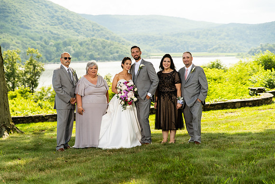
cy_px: 92
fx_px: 535
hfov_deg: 28.8
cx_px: 138
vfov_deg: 19.5
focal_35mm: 70
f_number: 2.8
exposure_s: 1/4000
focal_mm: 70
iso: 1000
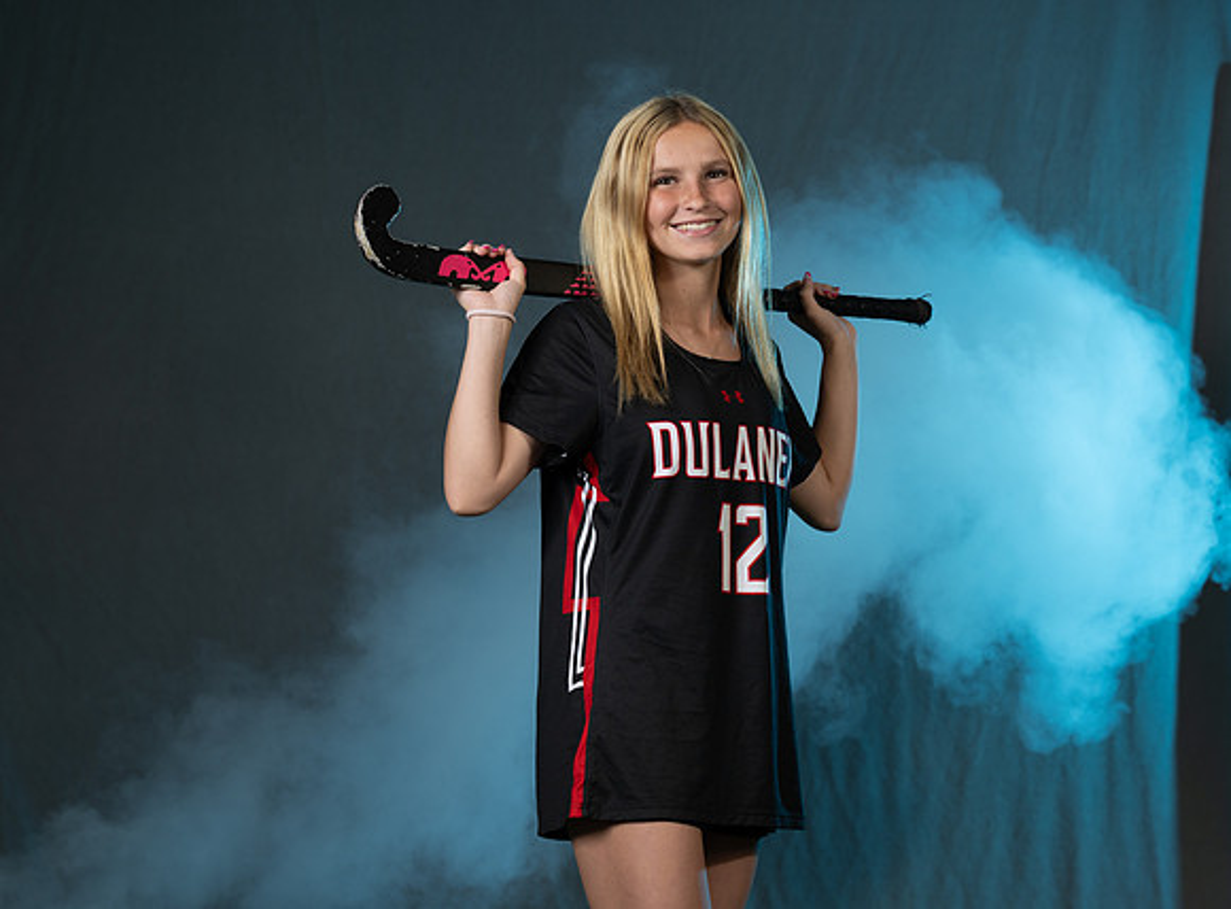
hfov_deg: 17.0
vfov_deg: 12.6
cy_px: 431
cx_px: 743
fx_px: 4108
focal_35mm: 116
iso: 80
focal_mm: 96
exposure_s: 1/125
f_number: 5.6
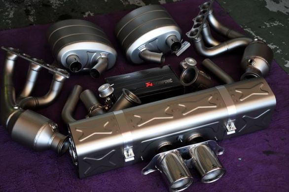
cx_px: 144
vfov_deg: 21.5
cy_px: 96
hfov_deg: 31.9
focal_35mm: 63
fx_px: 505
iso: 280
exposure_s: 1/30
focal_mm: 42
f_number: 5.6
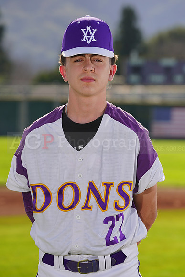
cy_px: 138
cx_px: 92
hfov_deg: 5.0
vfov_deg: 7.5
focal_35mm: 274
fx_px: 2111
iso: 100
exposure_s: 1/250
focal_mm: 274
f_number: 9
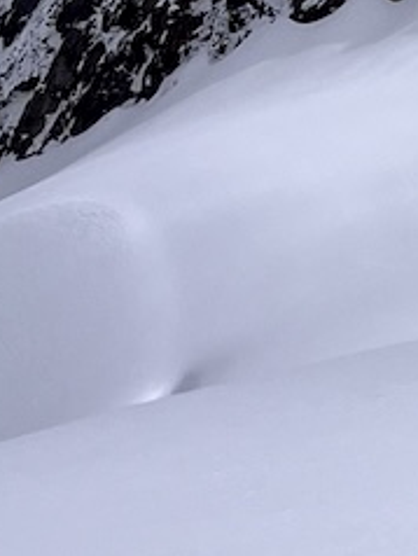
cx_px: 964
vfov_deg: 12.6
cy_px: 266
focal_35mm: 157
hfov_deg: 8.7
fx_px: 2523
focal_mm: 5.7
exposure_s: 1/23256
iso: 40
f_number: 1.5
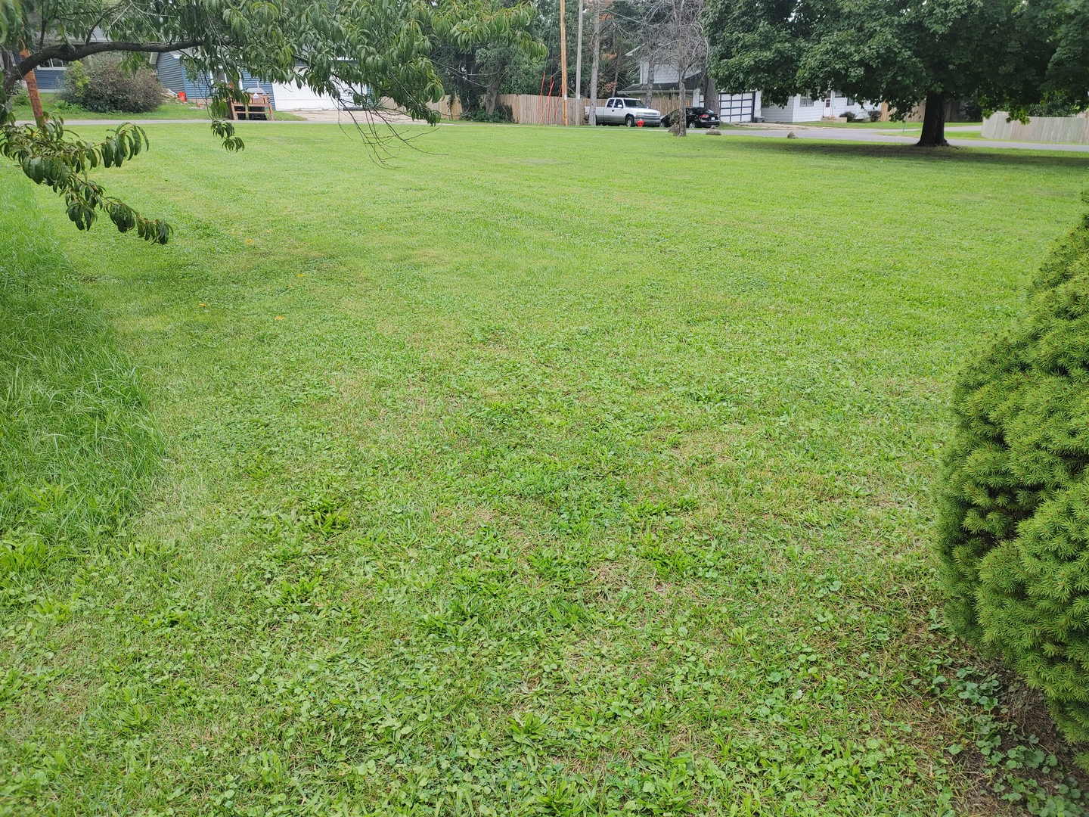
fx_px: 818
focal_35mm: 26
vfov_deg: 53.1
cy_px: 408
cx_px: 544
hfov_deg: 67.3
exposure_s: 1/680
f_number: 1.8
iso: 100
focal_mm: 5.58
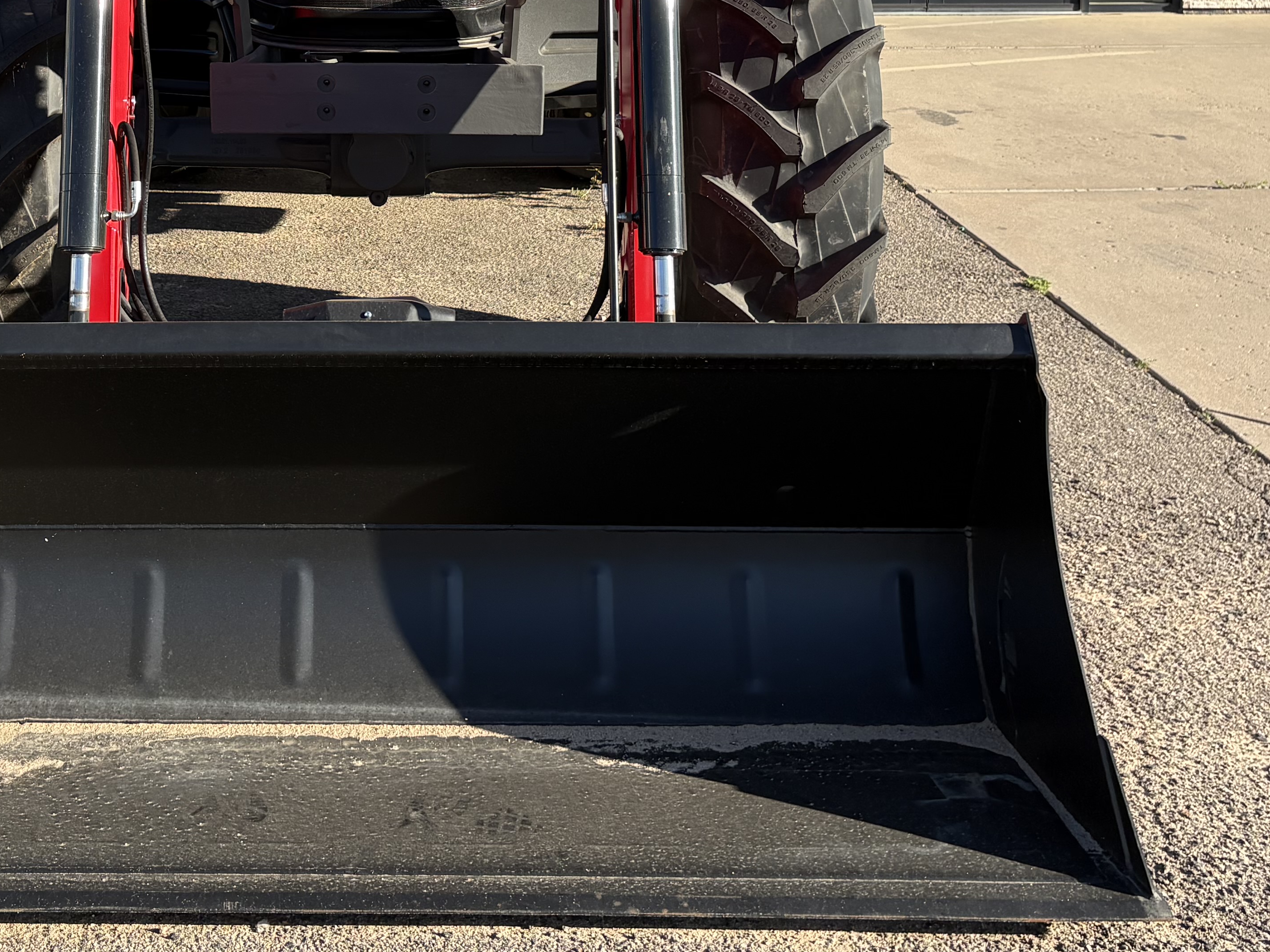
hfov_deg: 36.2
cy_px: 30
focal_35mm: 52
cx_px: 363
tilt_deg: -3.7
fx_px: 1908
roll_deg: -0.3
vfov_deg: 26.7
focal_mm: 5.96
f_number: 1.6
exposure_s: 1/1196
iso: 50
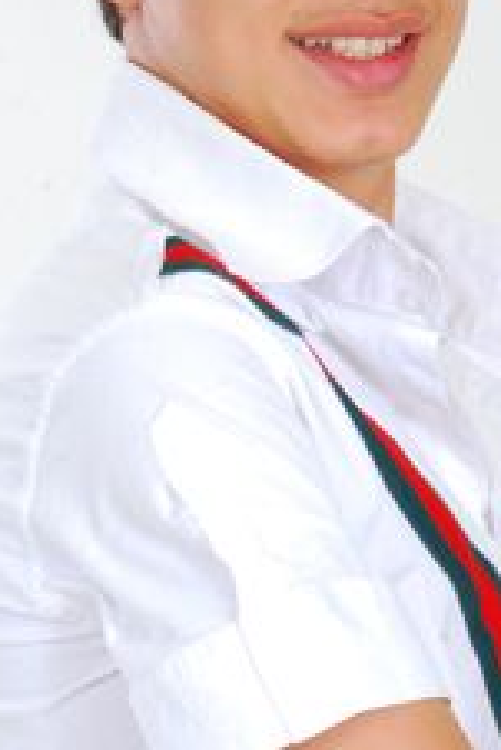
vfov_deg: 7.7
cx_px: 259
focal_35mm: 266
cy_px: 362
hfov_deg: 5.2
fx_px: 5544
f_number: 22
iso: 1250
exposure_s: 1/100
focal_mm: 80
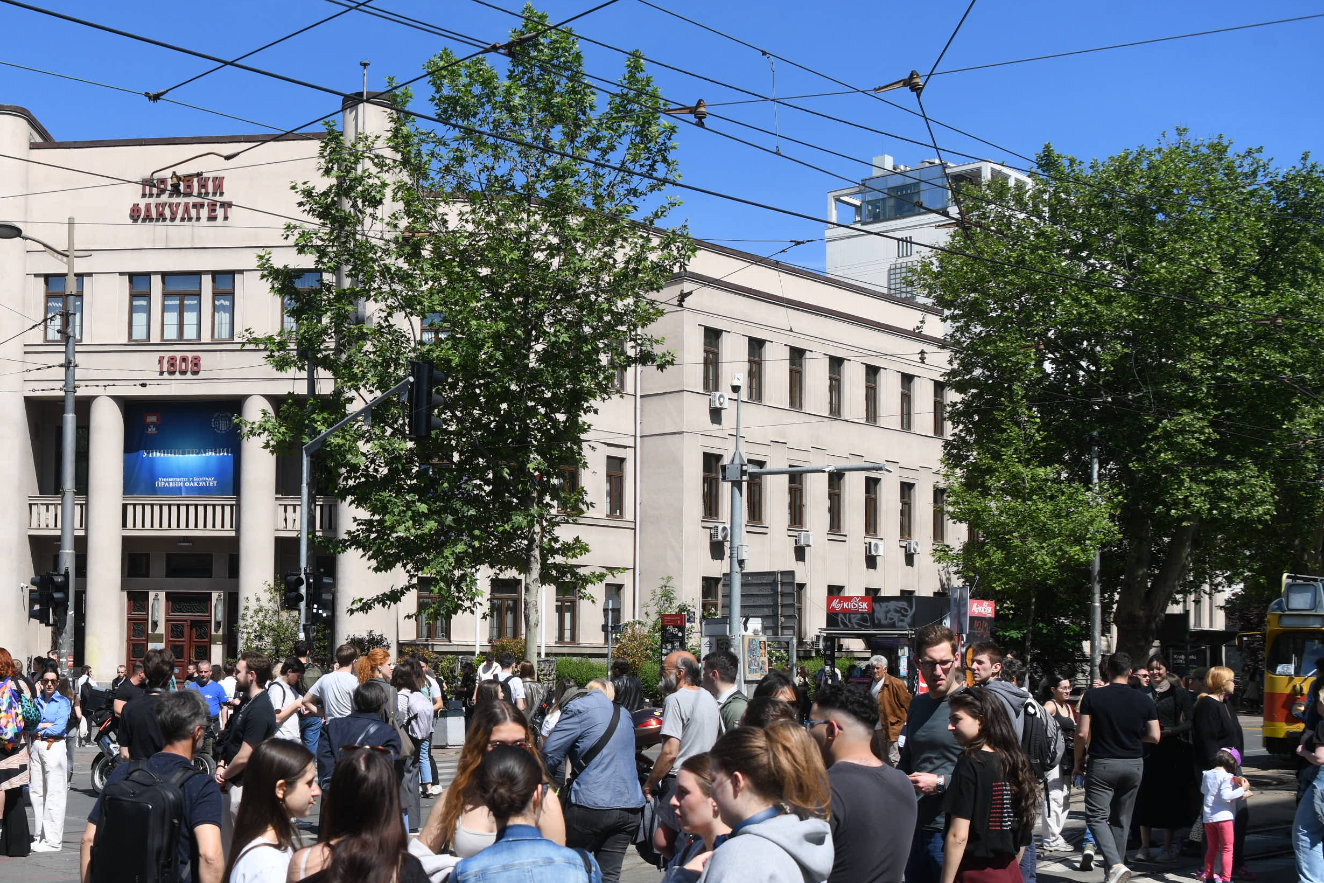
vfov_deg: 28.4
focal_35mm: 47
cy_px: 601
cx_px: 284
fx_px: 1728
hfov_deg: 40.4
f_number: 5.6
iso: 200
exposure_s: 1/1250
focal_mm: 28
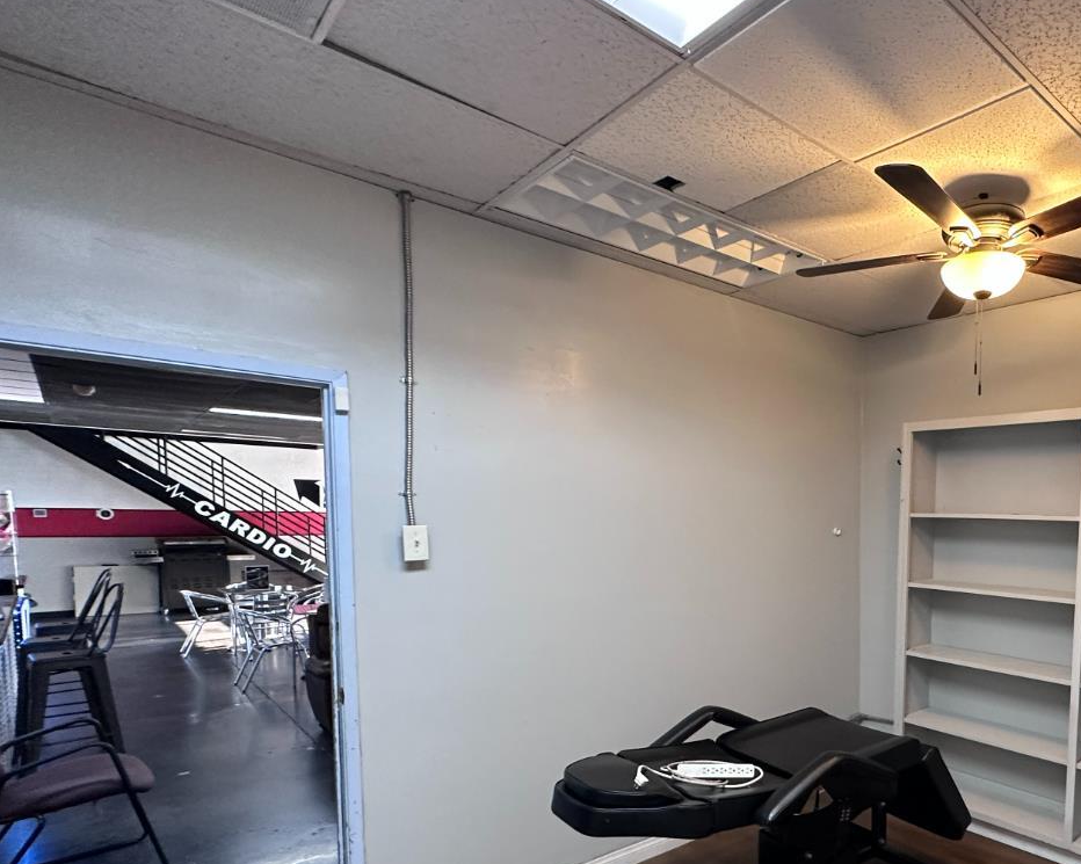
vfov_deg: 61.7
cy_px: 568
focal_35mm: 22
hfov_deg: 69.3
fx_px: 704
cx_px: 832
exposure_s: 1/60
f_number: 2.2
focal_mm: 2.22
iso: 320
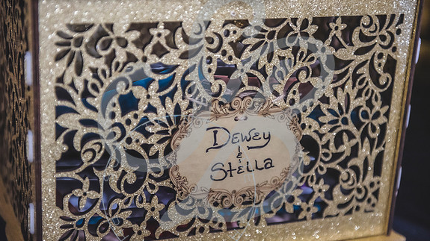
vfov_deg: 16.3
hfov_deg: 28.6
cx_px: 216
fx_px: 843
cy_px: 129
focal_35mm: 74
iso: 1000
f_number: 2.8
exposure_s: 1/125
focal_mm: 70
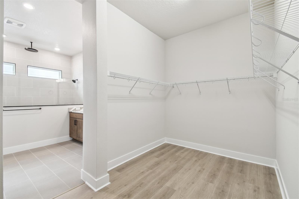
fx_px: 125
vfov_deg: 77.3
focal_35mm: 15
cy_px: 100
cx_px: 150
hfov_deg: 100.4
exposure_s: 1/4
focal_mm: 10
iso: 100
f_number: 7.1
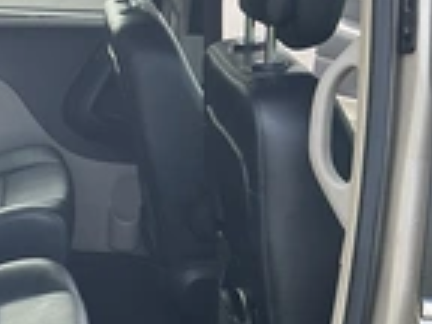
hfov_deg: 23.0
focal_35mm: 78
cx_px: -84
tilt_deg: -22.6
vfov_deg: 18.6
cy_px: 297
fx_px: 973
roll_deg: -0.3
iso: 20
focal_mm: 3
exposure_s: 1/157
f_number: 1.8
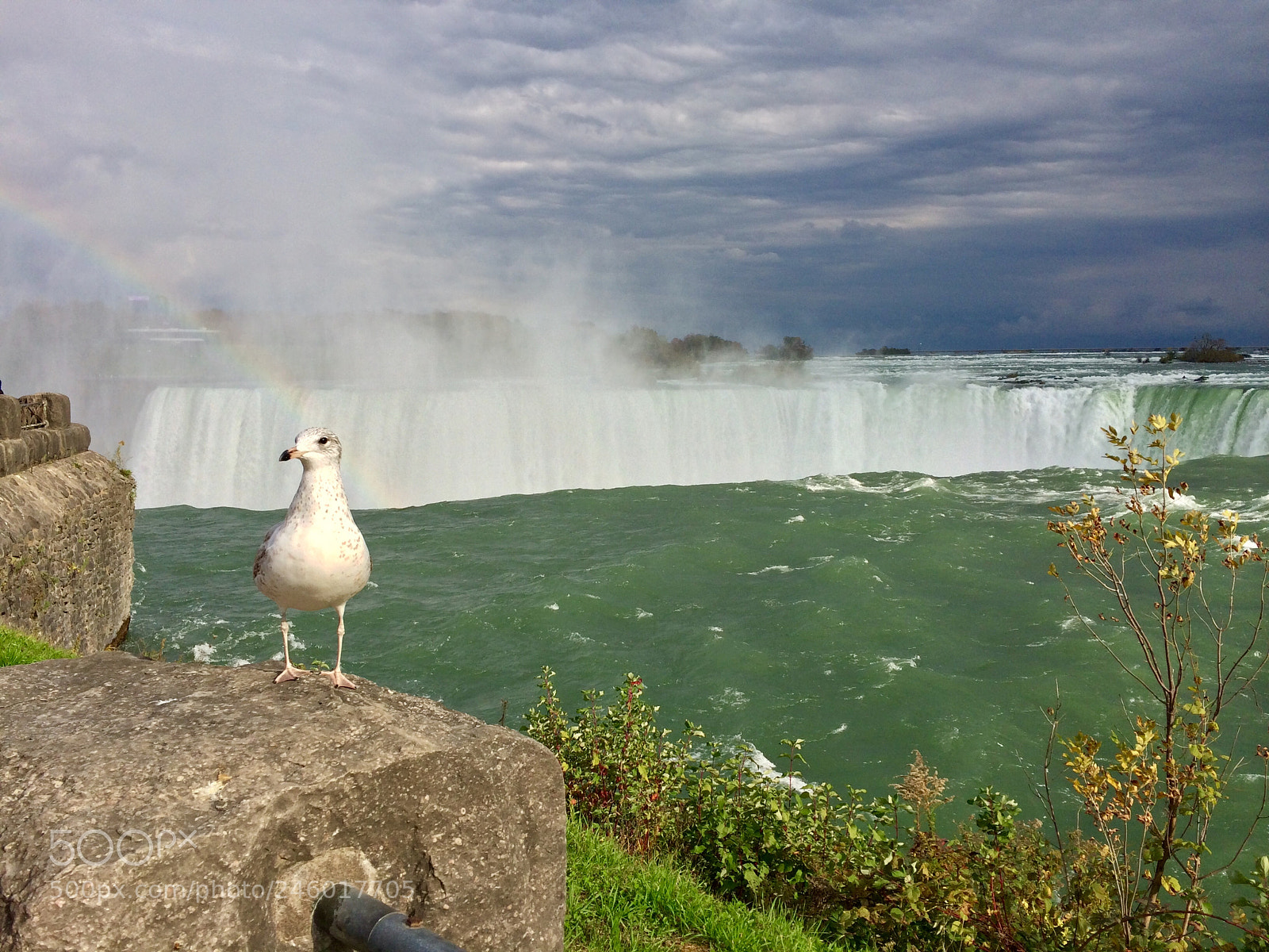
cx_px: 634
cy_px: 476
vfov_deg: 46.8
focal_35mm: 30
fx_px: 1100
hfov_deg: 60.0
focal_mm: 4.12
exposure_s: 1/2564
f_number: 2.2
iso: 40
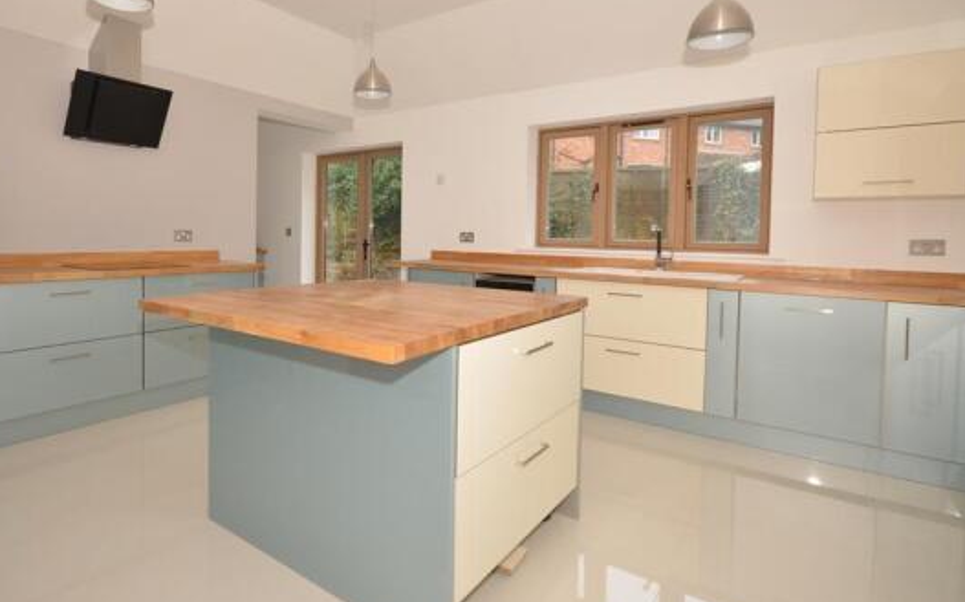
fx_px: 500
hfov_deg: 87.4
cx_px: 408
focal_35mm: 19
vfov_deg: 61.4
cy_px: 231
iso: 640
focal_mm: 10
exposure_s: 1/40
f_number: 6.3
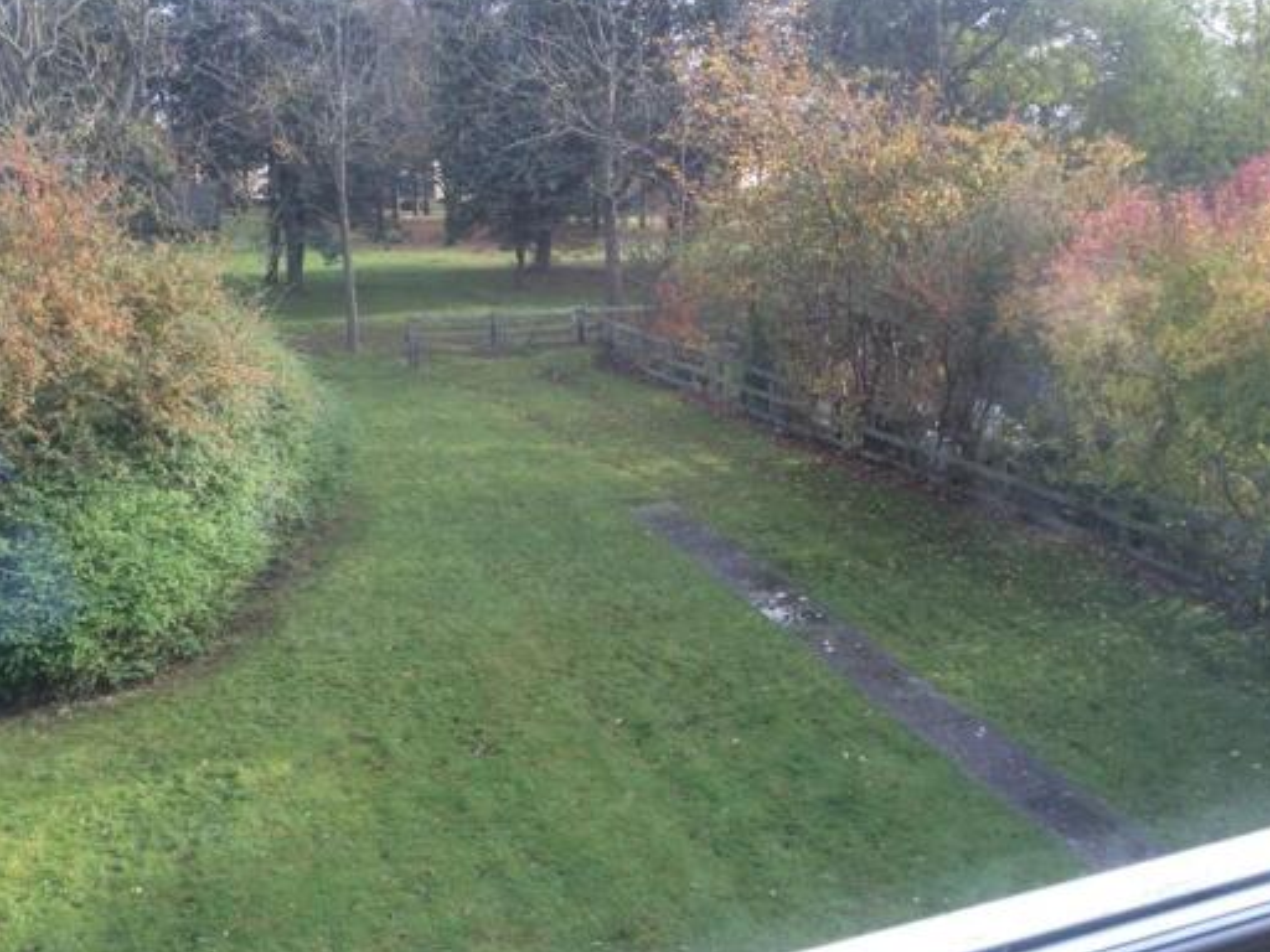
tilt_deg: -17.5
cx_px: 559
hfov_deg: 55.2
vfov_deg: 42.9
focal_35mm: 33
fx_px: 1211
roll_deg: +1.5
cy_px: 467
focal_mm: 4.15
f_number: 2.2
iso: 32
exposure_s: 1/159
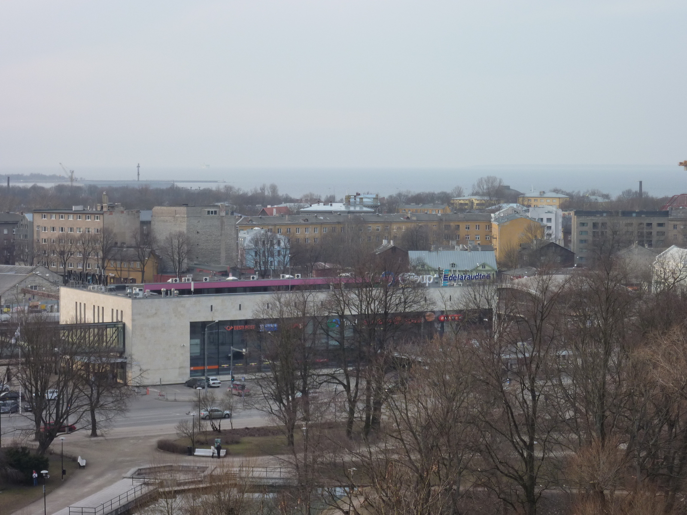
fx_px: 1786
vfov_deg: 16.4
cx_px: 344
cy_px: 258
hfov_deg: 21.8
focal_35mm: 90
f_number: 4.3
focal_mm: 14.7
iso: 125
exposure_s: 1/125
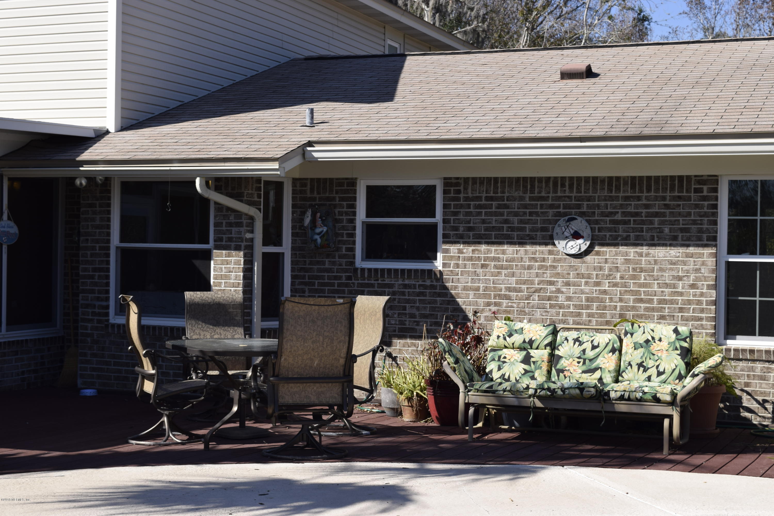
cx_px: 387
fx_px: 1226
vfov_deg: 23.8
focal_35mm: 57
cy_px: 258
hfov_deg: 35.0
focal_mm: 38
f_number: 10
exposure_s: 1/200
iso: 100
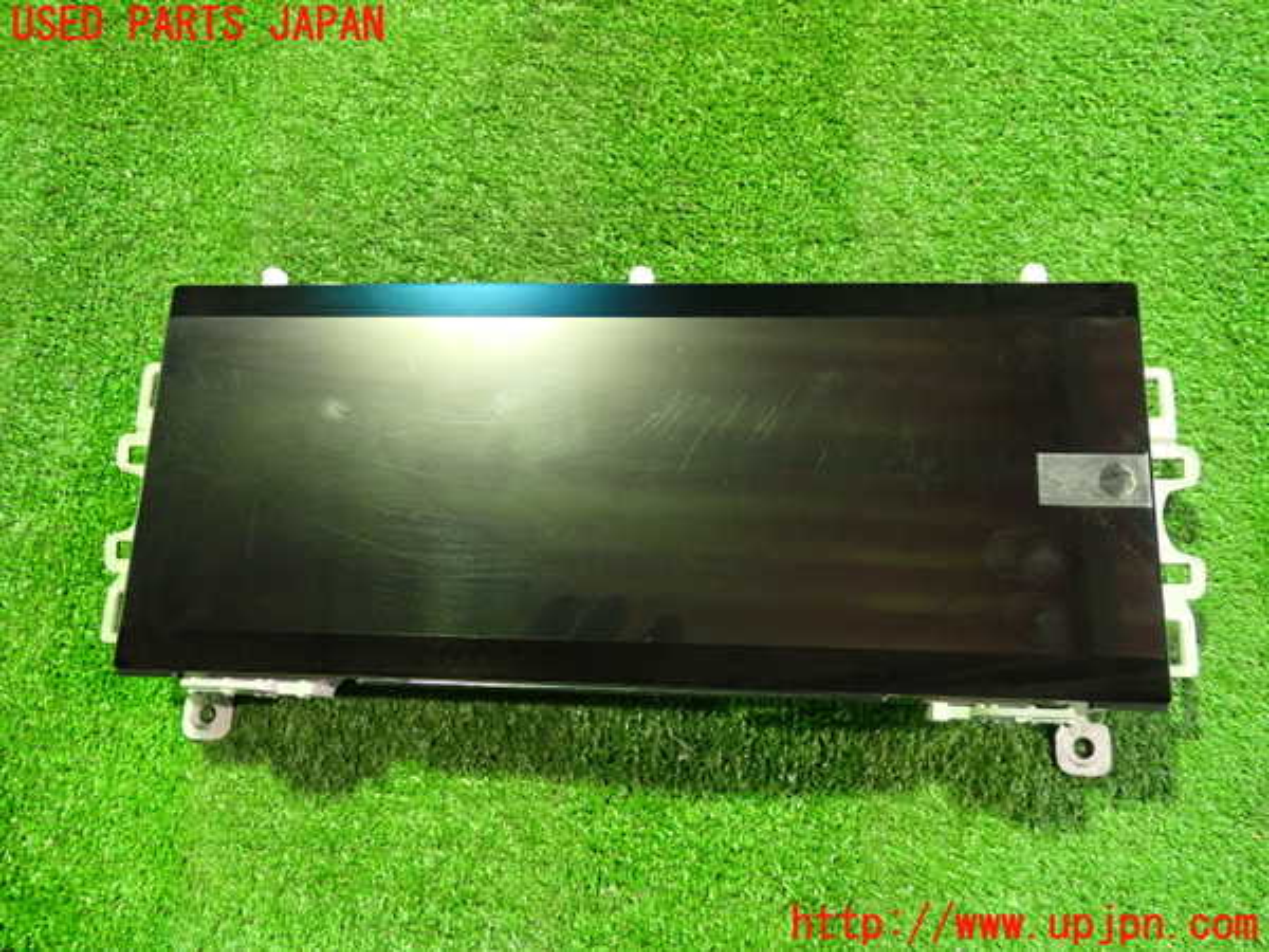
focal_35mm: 30
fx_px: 1100
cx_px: 634
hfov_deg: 60.0
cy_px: 476
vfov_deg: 46.8
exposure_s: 1/20
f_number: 2.3
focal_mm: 5.4
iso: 800
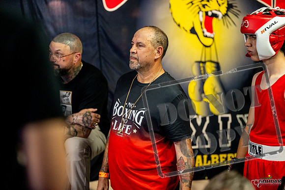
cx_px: 142
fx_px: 919
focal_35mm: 116
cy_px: 95
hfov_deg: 17.6
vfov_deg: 11.8
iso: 4000
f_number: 2
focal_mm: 116
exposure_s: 1/640
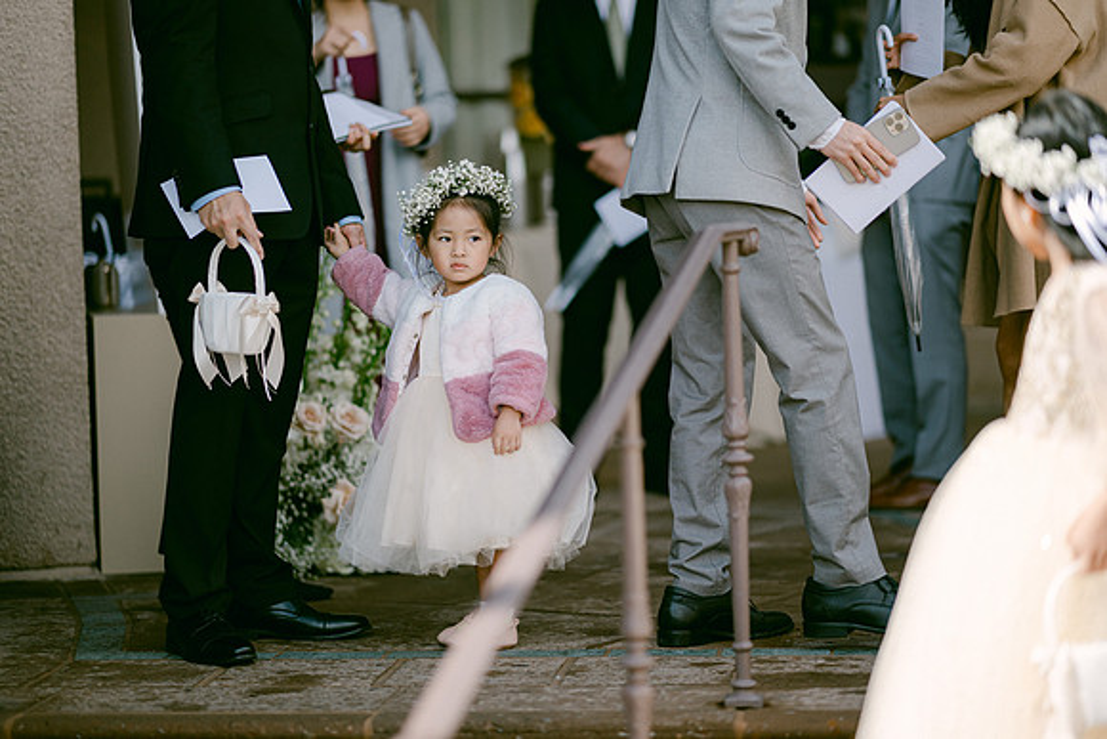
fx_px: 3229
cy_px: 370
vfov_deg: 13.0
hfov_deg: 19.5
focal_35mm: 105
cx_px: 554
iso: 200
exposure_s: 1/8000
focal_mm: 105
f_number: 1.4
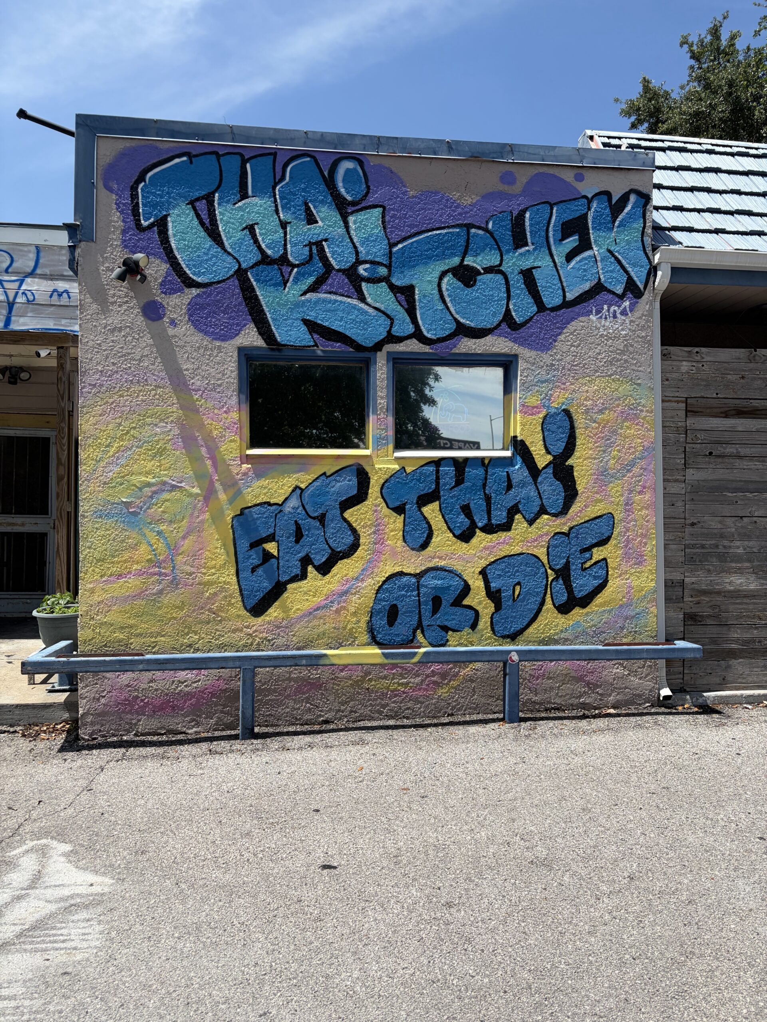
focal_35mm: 26
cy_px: 511
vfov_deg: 67.3
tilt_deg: -1.4
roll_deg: -0.5
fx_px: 768
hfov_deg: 53.1
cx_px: 384
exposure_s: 1/4608
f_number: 1.6
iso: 64
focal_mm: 5.96
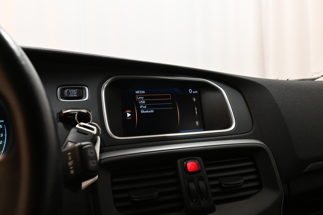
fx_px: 262
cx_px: 162
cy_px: 108
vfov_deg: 44.6
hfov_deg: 63.2
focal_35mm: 29
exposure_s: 1/125
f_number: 5
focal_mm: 19.5
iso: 4000
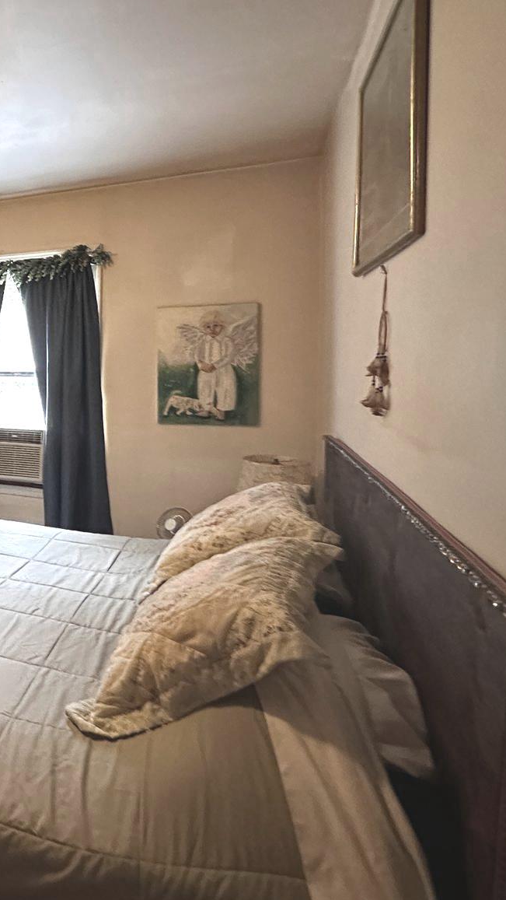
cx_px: -130
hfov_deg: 33.2
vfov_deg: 69.5
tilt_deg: -0.4
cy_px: 386
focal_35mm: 27
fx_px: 644
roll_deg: -0.6
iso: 800
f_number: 2.2
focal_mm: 2.22
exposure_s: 1/60
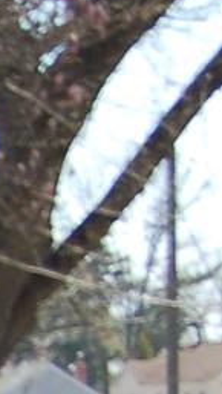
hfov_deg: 4.7
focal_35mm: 225
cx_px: -772
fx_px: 2349
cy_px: 873
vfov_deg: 8.9
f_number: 4
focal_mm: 18
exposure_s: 1/1000
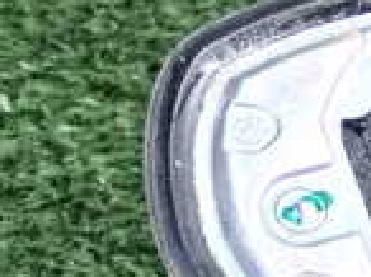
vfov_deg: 5.8
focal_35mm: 255
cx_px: 755
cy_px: -102
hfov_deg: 7.5
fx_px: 2728
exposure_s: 1/125
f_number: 3.6
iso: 1250
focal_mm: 11.09
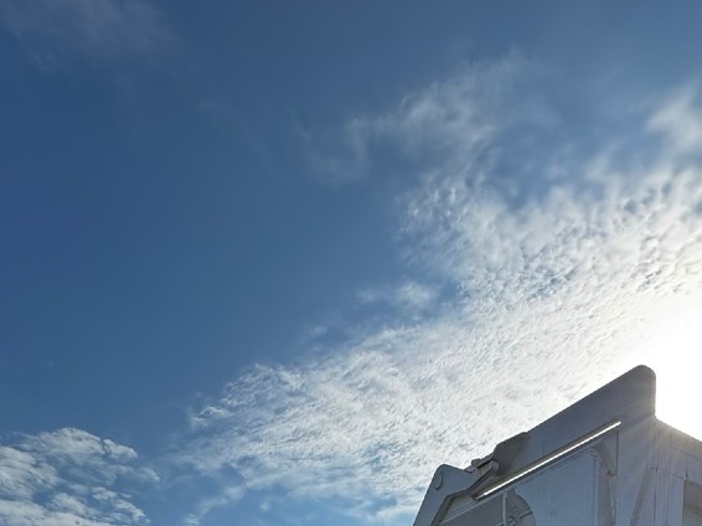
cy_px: 791
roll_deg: -1.0
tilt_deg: -0.7
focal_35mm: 33
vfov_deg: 28.2
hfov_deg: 55.1
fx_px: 669
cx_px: 412
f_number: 2.2
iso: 40
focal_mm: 2.22
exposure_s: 1/1198
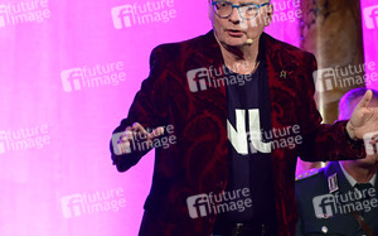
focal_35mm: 268
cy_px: 109
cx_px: 236
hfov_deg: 7.8
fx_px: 2759
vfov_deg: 4.9
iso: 4000
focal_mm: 175
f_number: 5.6
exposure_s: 1/250
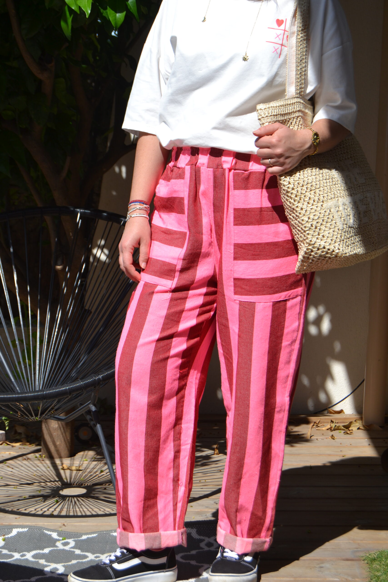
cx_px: 194
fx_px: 1261
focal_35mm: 78
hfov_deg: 17.5
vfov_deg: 26.0
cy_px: 291
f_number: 9
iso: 100
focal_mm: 52
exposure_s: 1/320
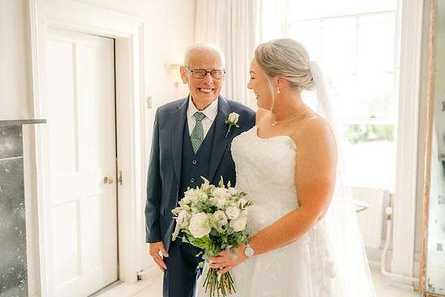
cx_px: 216
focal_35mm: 37
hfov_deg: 51.9
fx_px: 457
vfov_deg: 35.9
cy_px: 142
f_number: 2.2
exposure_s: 1/125
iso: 200
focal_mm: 35
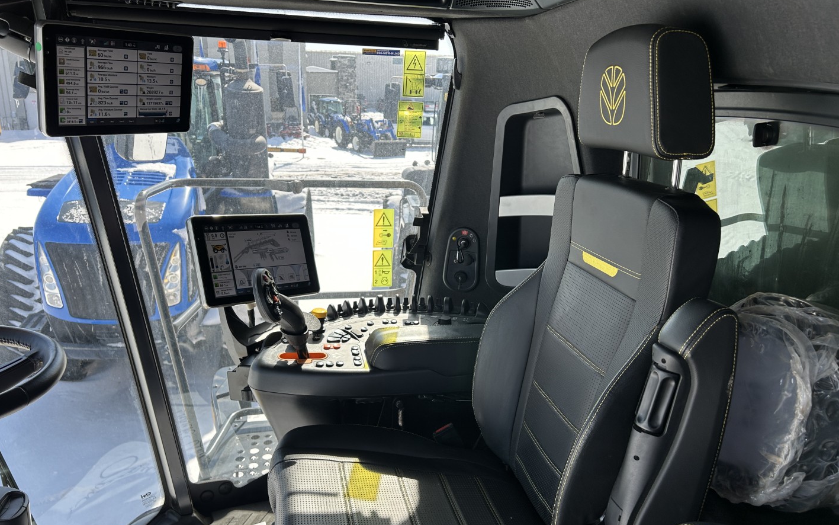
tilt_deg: -19.2
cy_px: 311
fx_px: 640
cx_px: 414
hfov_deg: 66.5
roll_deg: -1.5
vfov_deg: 44.4
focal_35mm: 28
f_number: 1.5
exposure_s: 1/1395
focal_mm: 5.7
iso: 50
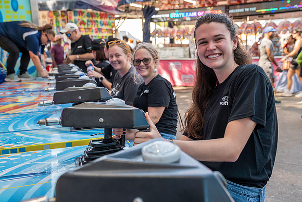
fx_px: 378
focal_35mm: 45
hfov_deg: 43.6
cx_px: 151
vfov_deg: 29.9
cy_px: 101
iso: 640
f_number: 5.6
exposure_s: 1/200
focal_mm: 45
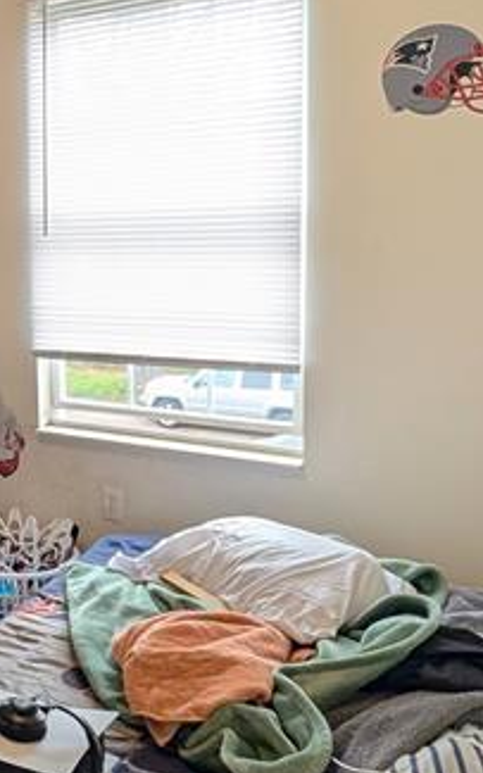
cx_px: -121
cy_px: 290
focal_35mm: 40
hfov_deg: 27.4
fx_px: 843
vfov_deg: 48.8
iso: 106
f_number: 1.7
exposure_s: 1/60
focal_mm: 2.02
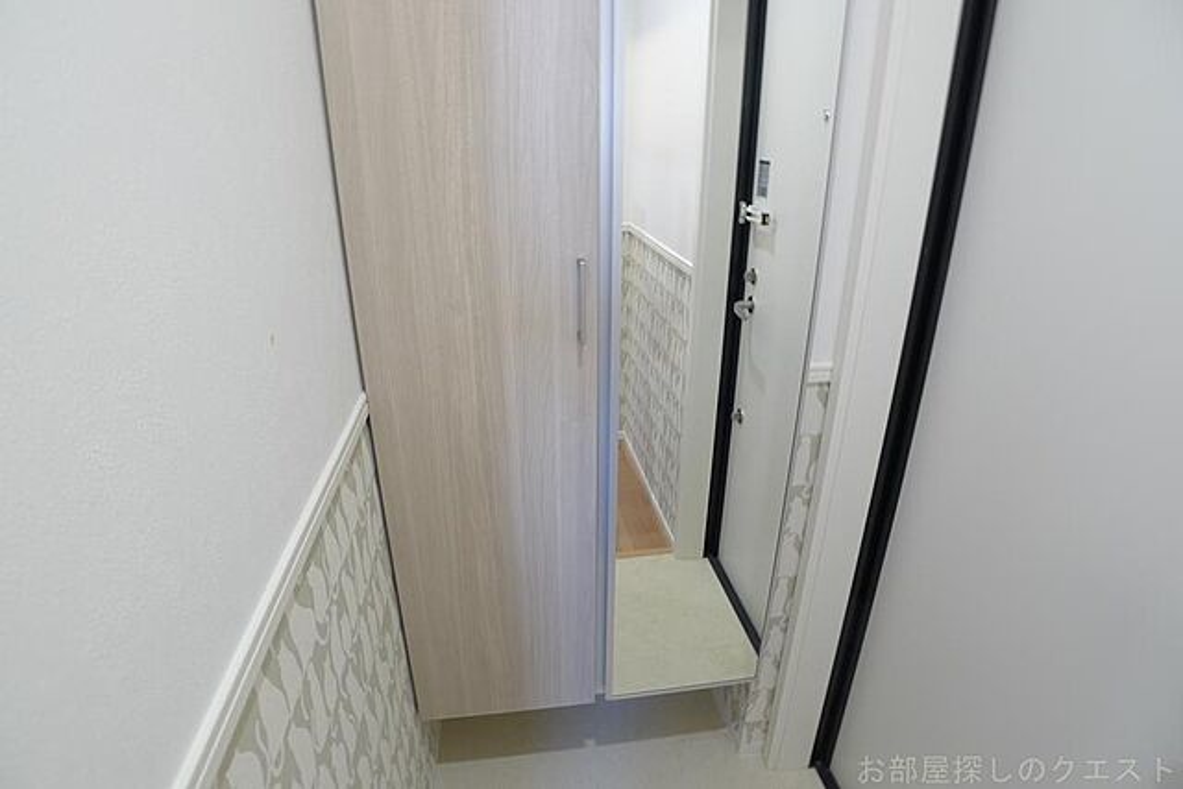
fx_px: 789
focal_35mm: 24
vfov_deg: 53.2
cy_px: 394
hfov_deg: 73.7
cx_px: 592
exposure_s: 1/10
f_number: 2
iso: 80
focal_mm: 5.1
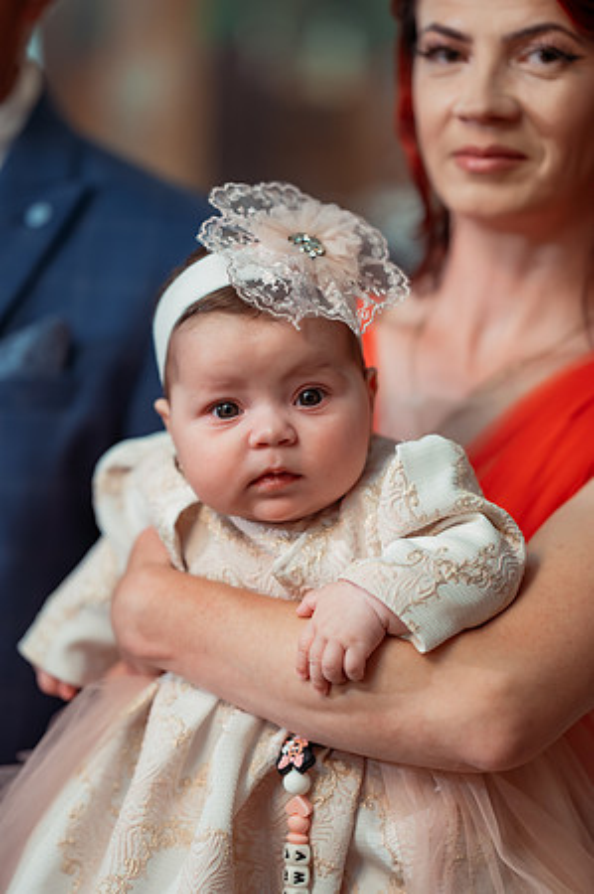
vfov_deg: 23.9
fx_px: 2108
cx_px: 297
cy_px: 447
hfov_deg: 16.0
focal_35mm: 85
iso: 1600
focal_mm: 85
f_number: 2
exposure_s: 1/250
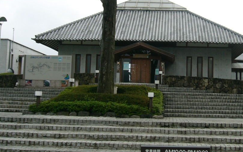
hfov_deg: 34.2
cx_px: 163
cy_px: 54
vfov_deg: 21.9
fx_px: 391
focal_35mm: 59
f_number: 8
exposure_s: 1/125
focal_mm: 5.8
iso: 50
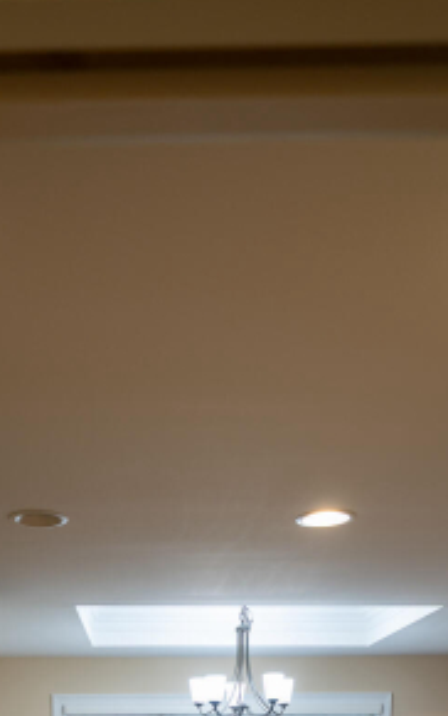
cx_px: 130
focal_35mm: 42
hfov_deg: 30.2
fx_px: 820
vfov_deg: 34.9
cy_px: 903
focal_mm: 16
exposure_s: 1/30
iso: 100
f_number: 1.8
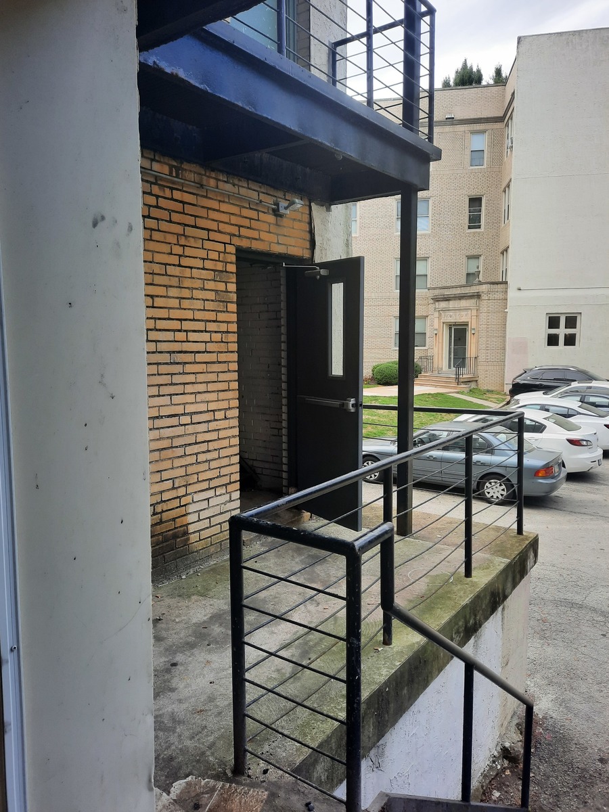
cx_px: 304
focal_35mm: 25
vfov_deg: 69.4
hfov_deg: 54.9
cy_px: 406
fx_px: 586
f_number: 2
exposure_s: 1/150
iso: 32
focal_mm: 4.6
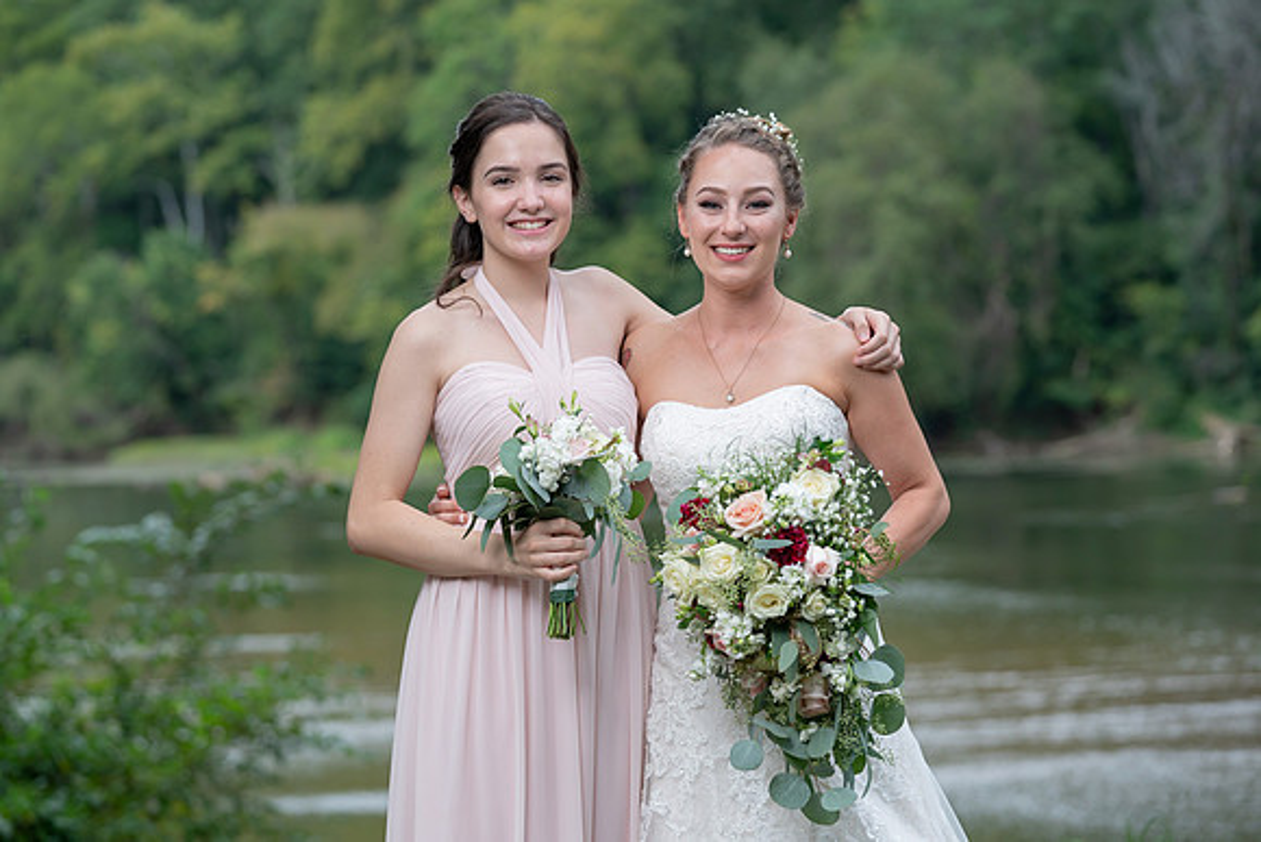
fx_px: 3880
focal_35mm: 111
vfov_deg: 12.4
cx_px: 603
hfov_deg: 18.5
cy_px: 411
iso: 100
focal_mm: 105
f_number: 4
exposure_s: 1/250
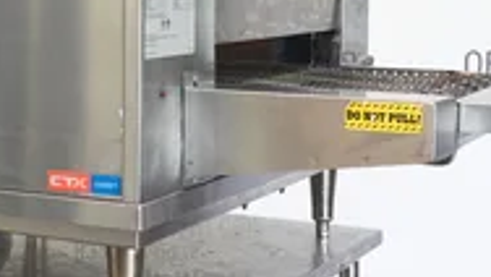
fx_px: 1277
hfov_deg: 21.5
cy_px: 33
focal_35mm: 98
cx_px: 99
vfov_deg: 12.3
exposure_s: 1/30
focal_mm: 16.21
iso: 1000
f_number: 5
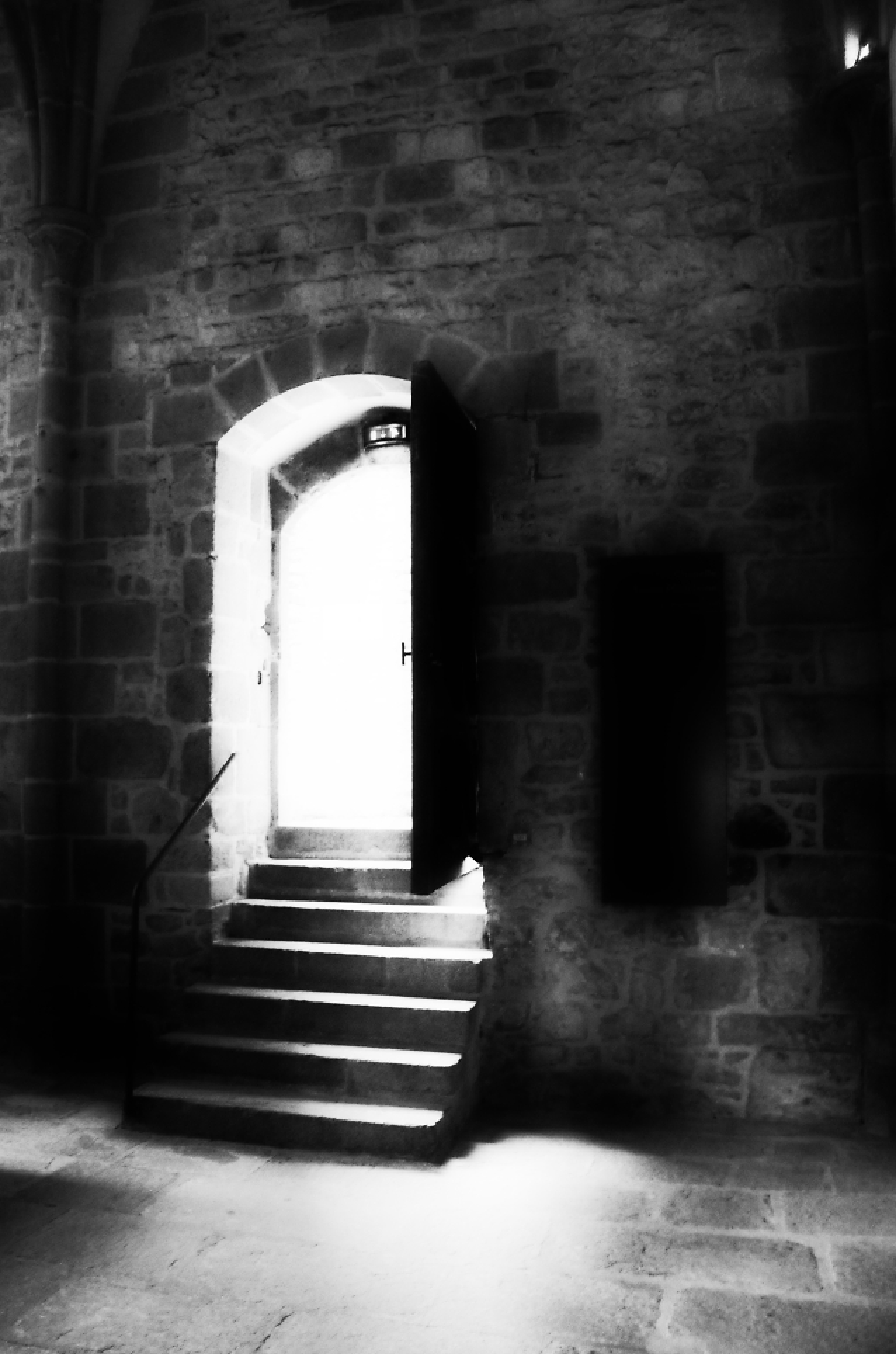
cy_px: 695
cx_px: 452
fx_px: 1051
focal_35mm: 28
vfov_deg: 65.6
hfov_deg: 46.2
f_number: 5
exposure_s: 1/40
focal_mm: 18
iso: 6400
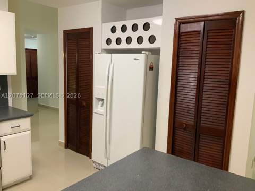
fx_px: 214
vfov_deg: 48.2
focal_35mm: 29
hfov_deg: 61.7
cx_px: 128
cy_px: 96
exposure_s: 1/60
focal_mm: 3
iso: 160
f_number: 1.8
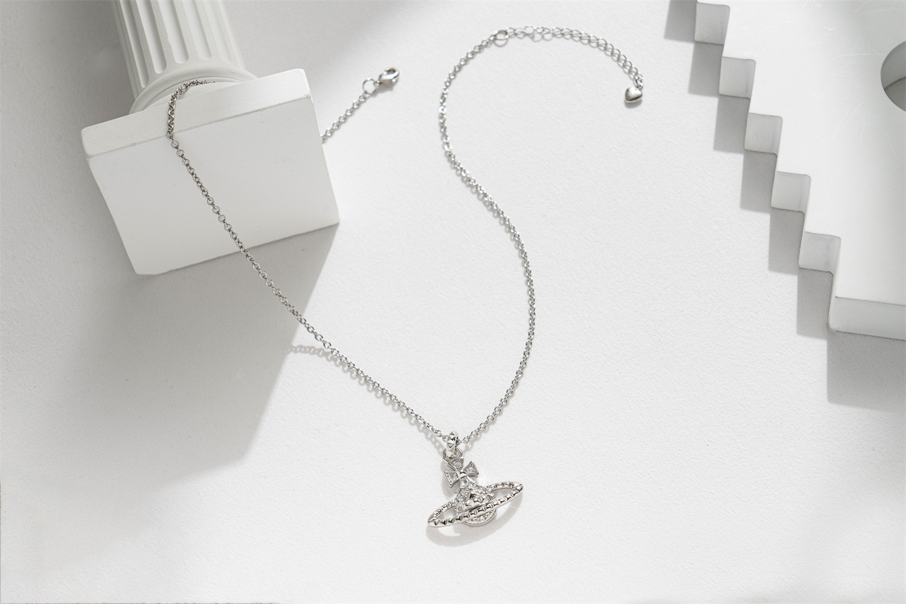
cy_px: 302
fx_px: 1762
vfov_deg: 19.5
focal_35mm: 70
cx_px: 453
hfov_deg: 28.8
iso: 250
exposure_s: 1/100
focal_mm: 70
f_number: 13
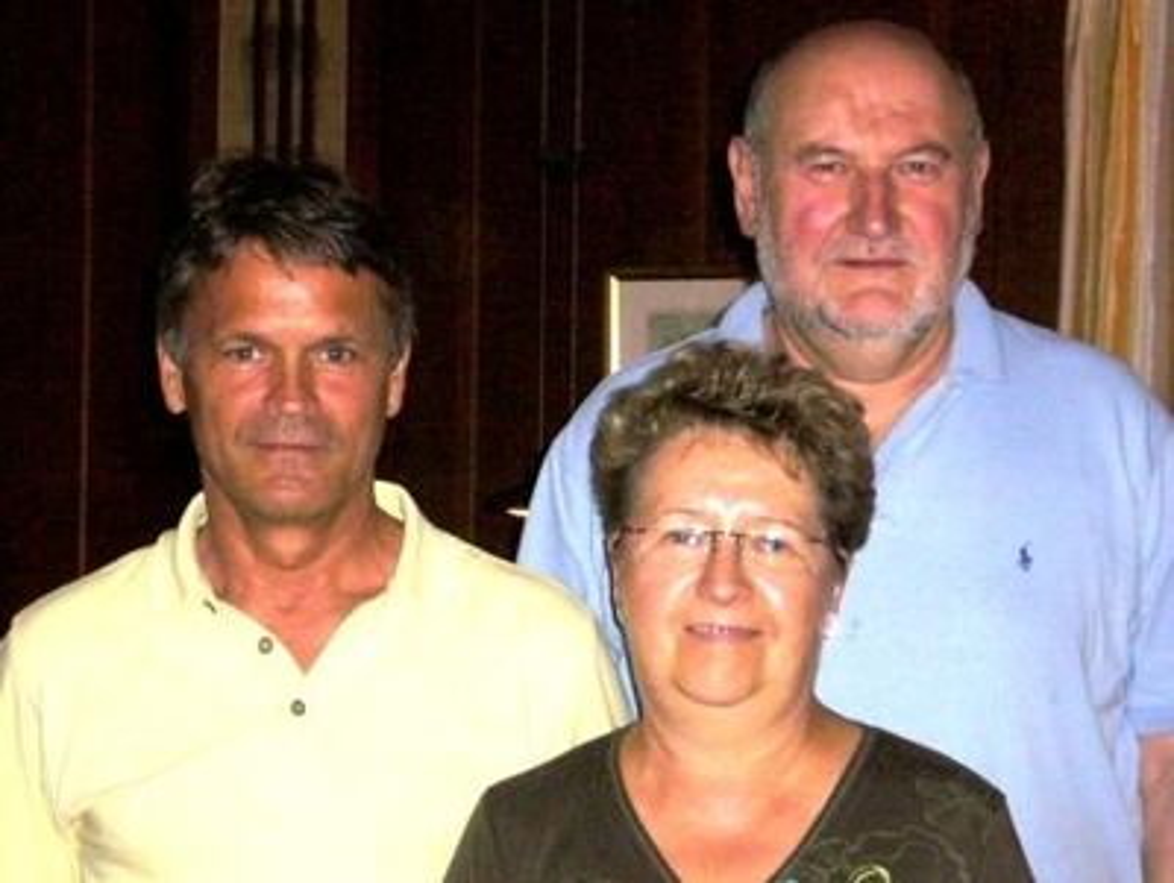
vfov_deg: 15.9
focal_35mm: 93
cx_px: 587
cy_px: 442
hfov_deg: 21.1
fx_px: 3158
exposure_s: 1/60
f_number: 4.6
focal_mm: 15.4
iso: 400
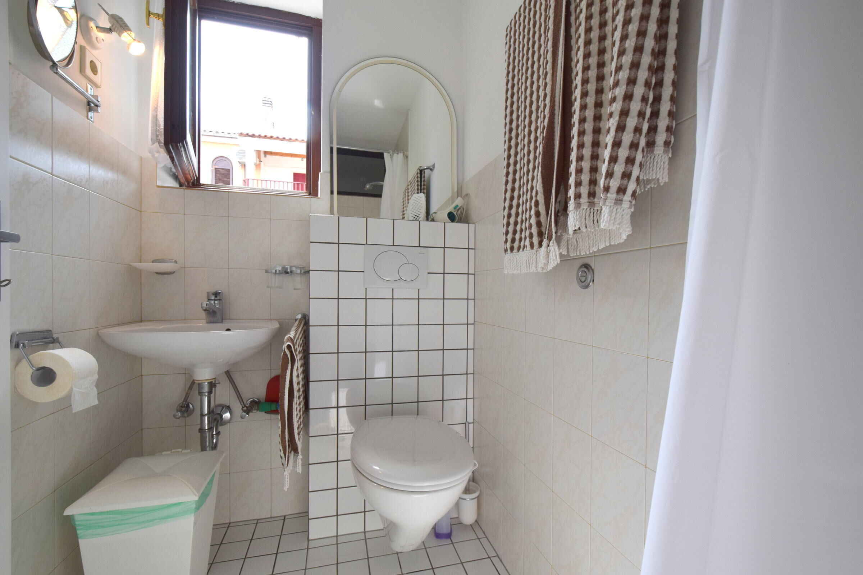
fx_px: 360
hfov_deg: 100.4
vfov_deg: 77.3
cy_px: 288
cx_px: 432
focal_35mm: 15
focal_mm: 10
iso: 400
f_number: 7.1
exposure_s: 1/200
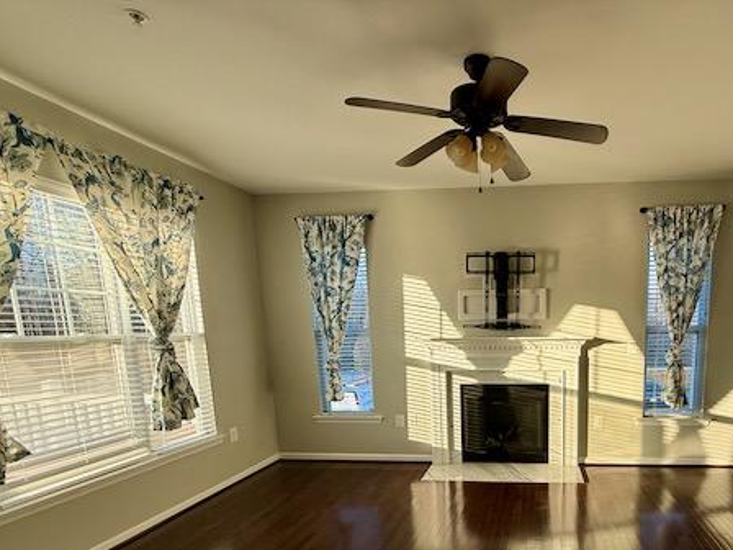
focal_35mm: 20
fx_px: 424
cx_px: 509
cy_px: 391
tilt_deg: -9.0
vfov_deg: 63.3
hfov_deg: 78.1
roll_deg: +0.7
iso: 50
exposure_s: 1/220
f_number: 2.2
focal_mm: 2.22
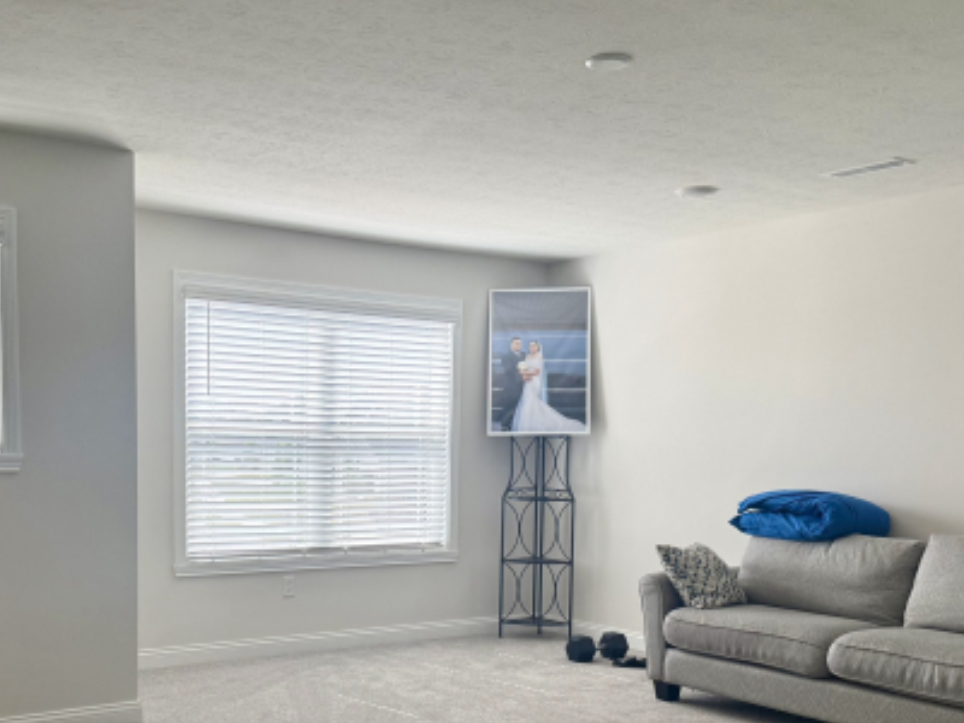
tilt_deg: -4.1
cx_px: 382
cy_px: 533
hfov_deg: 46.5
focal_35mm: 40
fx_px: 1114
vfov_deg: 35.3
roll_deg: +0.0
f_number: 1.78
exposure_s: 1/365
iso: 100
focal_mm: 6.76
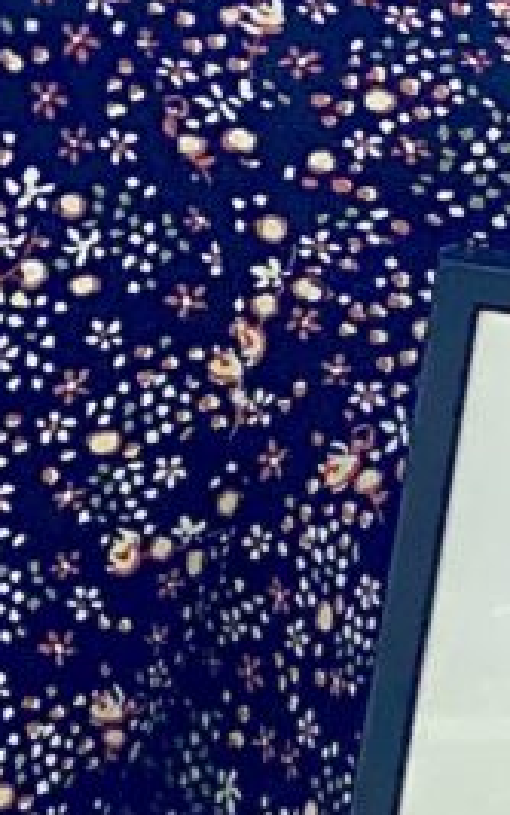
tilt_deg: -7.0
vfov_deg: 5.3
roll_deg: -1.3
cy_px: -287
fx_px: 8824
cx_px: 2174
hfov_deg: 3.2
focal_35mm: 397
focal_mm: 6
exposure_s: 1/615
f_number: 2
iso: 20
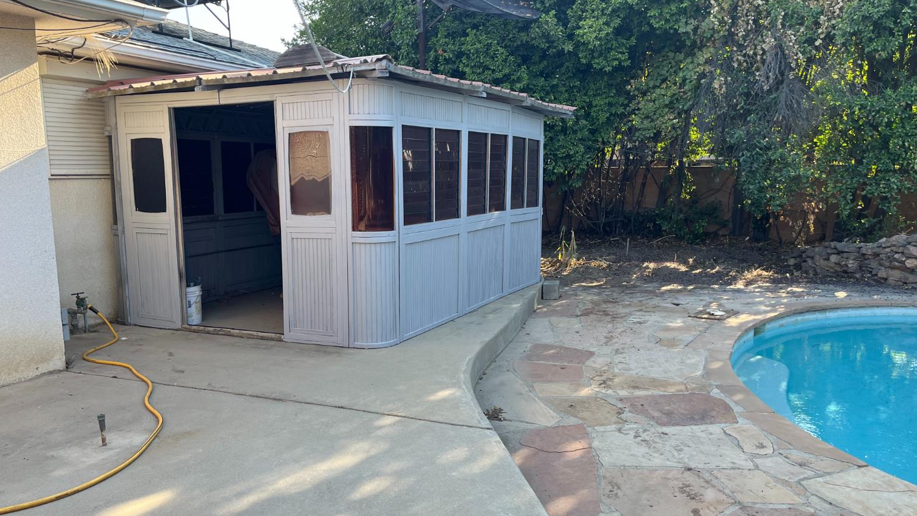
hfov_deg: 66.1
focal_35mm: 29
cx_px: 453
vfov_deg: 40.1
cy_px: 280
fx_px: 705
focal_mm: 5.1
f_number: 1.6
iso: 50
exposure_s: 1/416
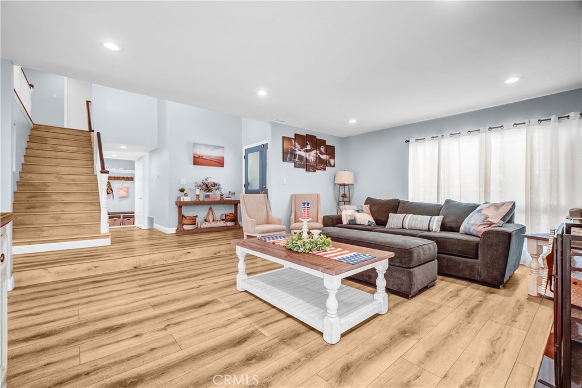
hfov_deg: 100.4
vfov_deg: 77.3
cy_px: 194
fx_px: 243
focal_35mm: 15
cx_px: 291
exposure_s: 1/4
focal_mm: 10
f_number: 9
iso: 400
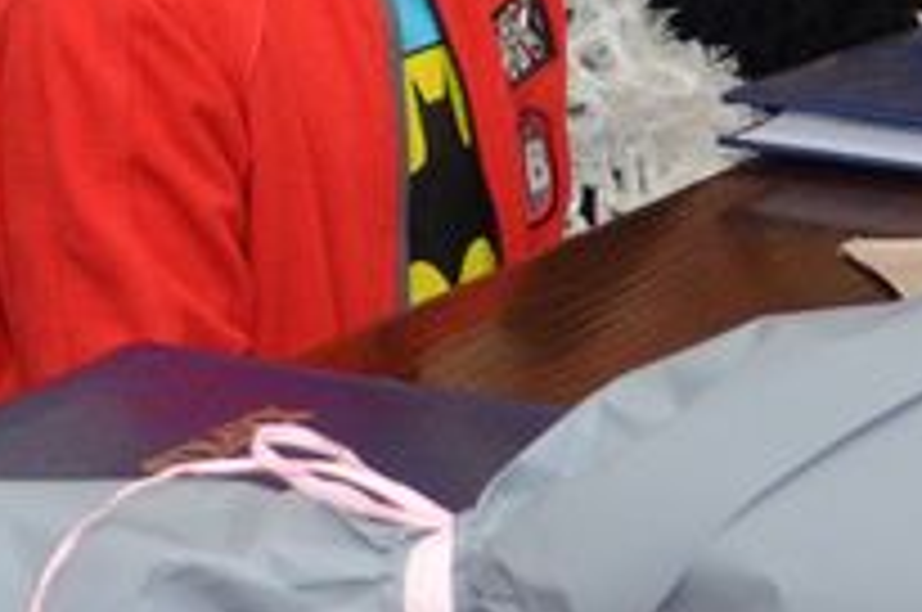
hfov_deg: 7.7
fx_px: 6802
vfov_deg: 5.1
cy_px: -173
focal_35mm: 266
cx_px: 171
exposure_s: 1/200
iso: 1000
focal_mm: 26
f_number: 4
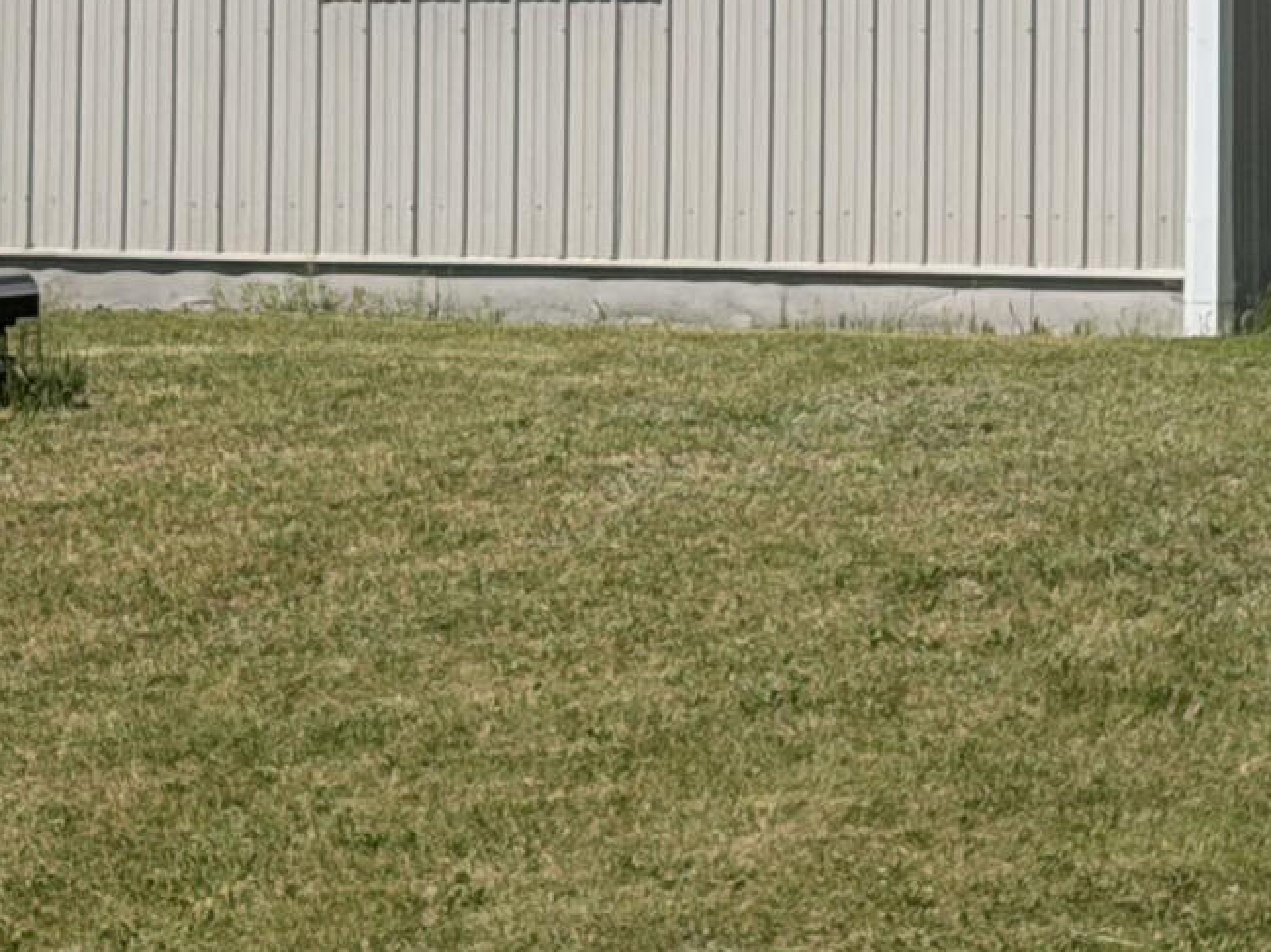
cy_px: -362
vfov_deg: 6.6
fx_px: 8147
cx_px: 907
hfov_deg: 8.9
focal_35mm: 222
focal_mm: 6.76
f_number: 1.78
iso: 64
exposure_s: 1/7874
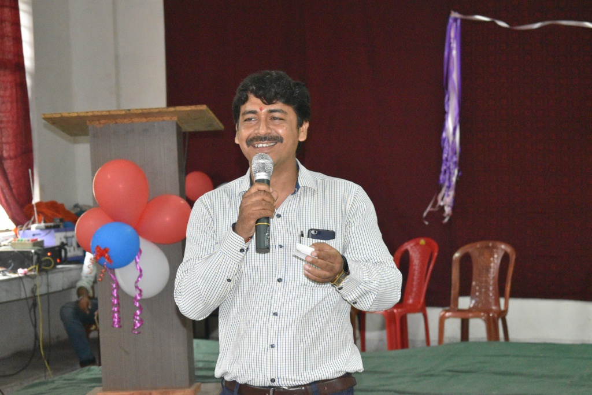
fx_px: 1357
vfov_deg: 16.6
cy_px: 198
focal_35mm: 82
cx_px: 296
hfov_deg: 24.6
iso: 6400
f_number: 5.6
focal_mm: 55
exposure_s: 1/60
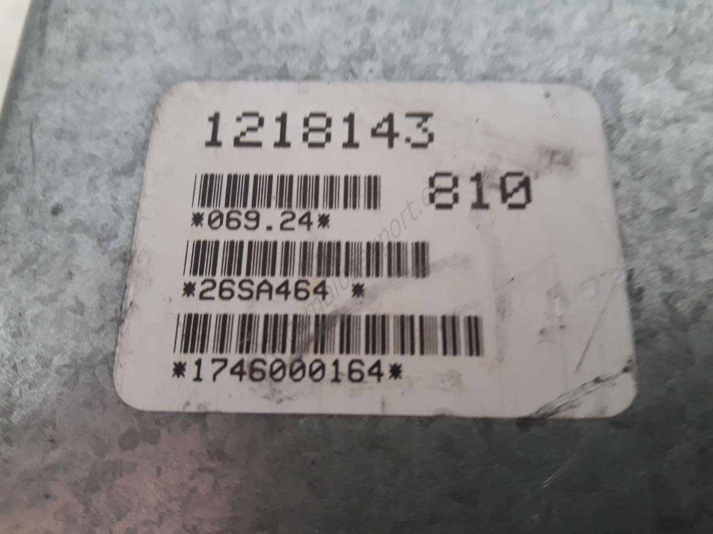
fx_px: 577
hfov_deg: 63.5
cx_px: 356
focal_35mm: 28
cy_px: 267
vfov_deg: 49.7
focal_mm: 3.7
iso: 100
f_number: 1.9
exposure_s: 1/30
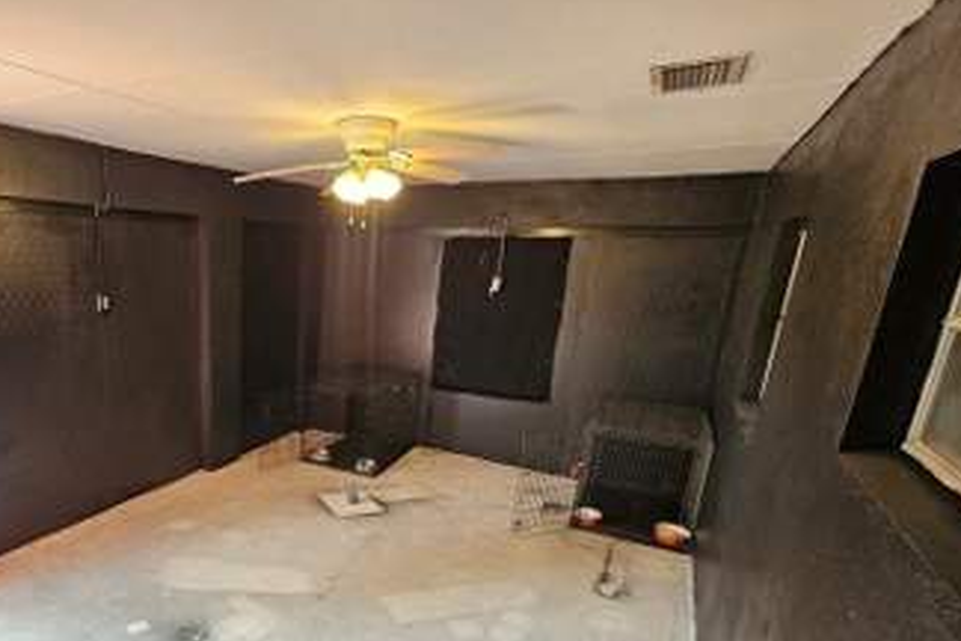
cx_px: 270
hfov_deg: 79.1
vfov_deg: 60.7
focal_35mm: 20
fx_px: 534
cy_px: 418
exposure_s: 1/60
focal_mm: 2.2
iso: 200
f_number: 2.2
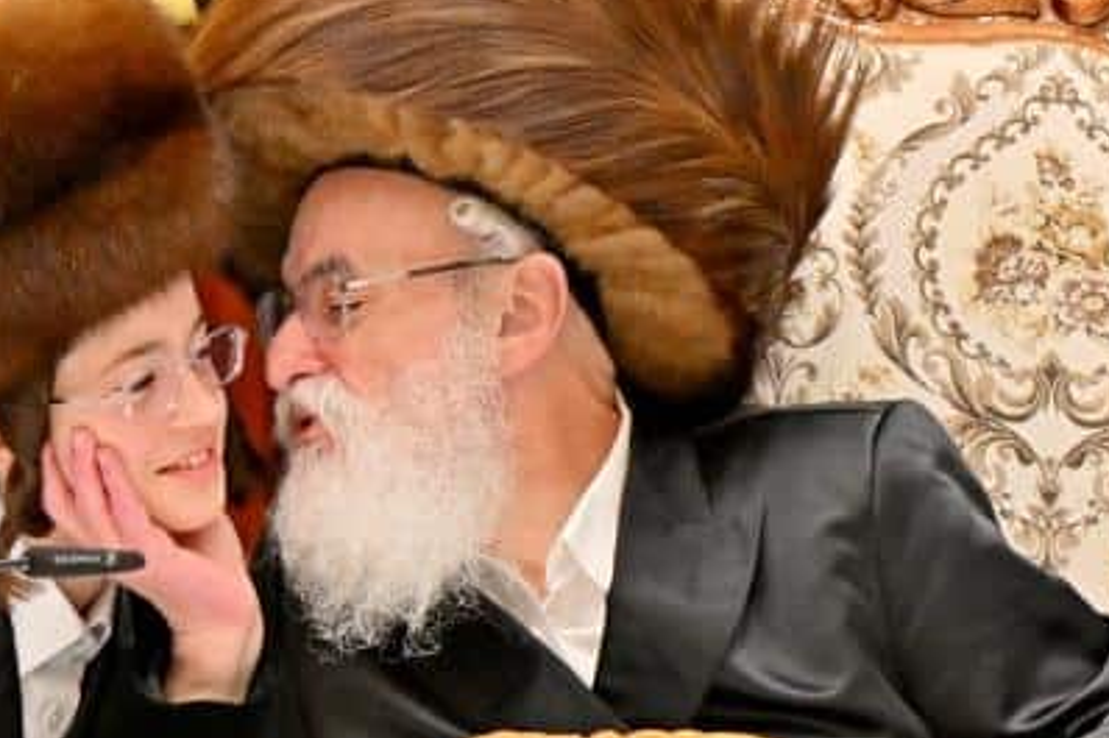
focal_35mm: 1107
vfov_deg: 1.2
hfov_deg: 1.9
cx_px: 323
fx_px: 34086
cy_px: 486
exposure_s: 1/400
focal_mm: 430
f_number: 6
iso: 1250
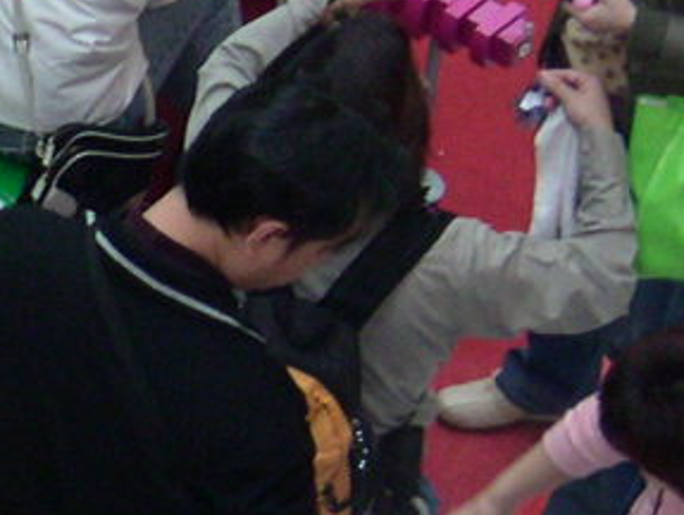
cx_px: -496
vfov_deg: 6.1
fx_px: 4847
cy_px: 269
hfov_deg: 7.8
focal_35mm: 245
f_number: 3
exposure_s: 1/60
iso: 160
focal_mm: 8.6
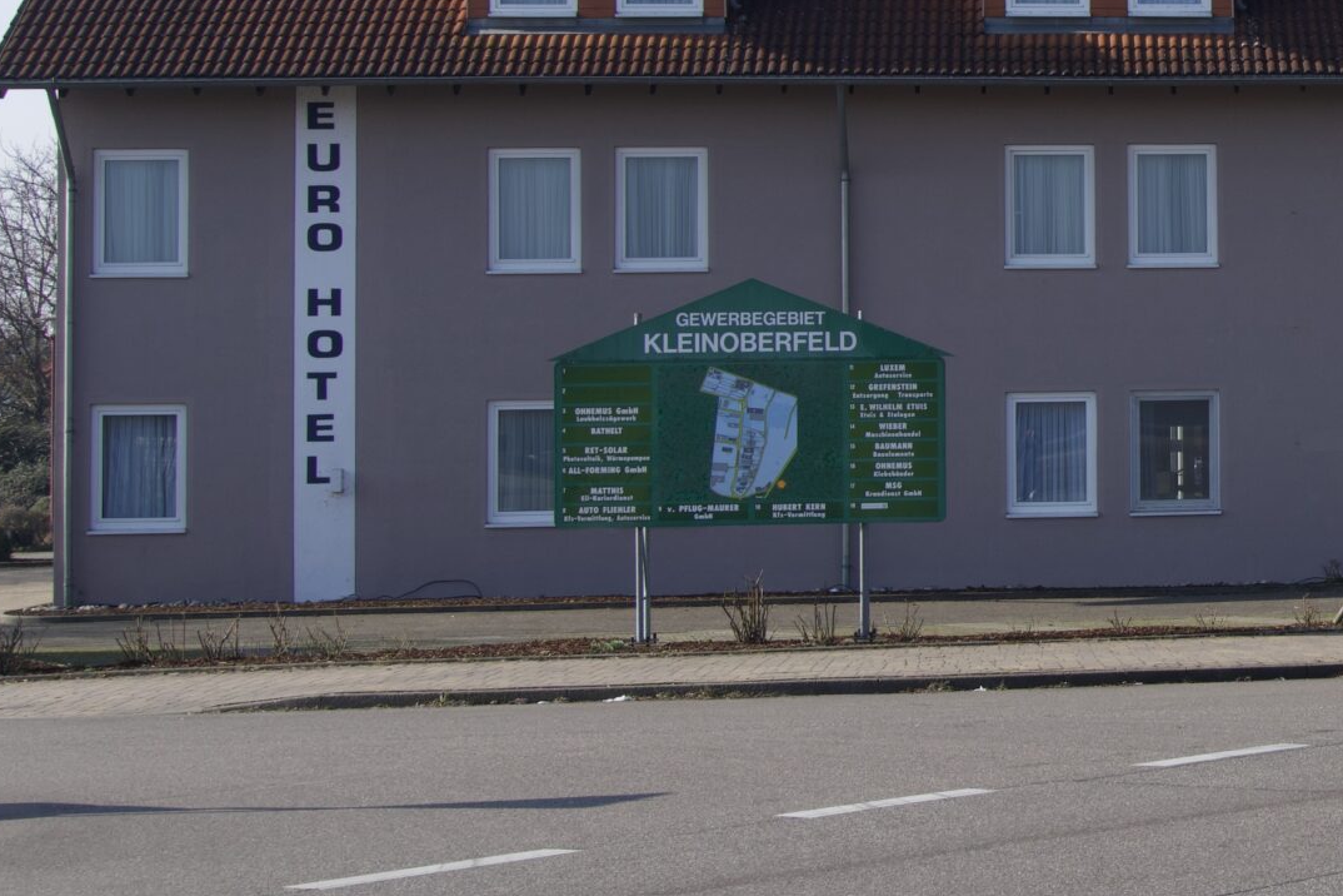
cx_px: 1424
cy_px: 243
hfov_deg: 21.0
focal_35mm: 93
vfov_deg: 14.7
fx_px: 3469
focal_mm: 26
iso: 100
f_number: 10
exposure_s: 1/125
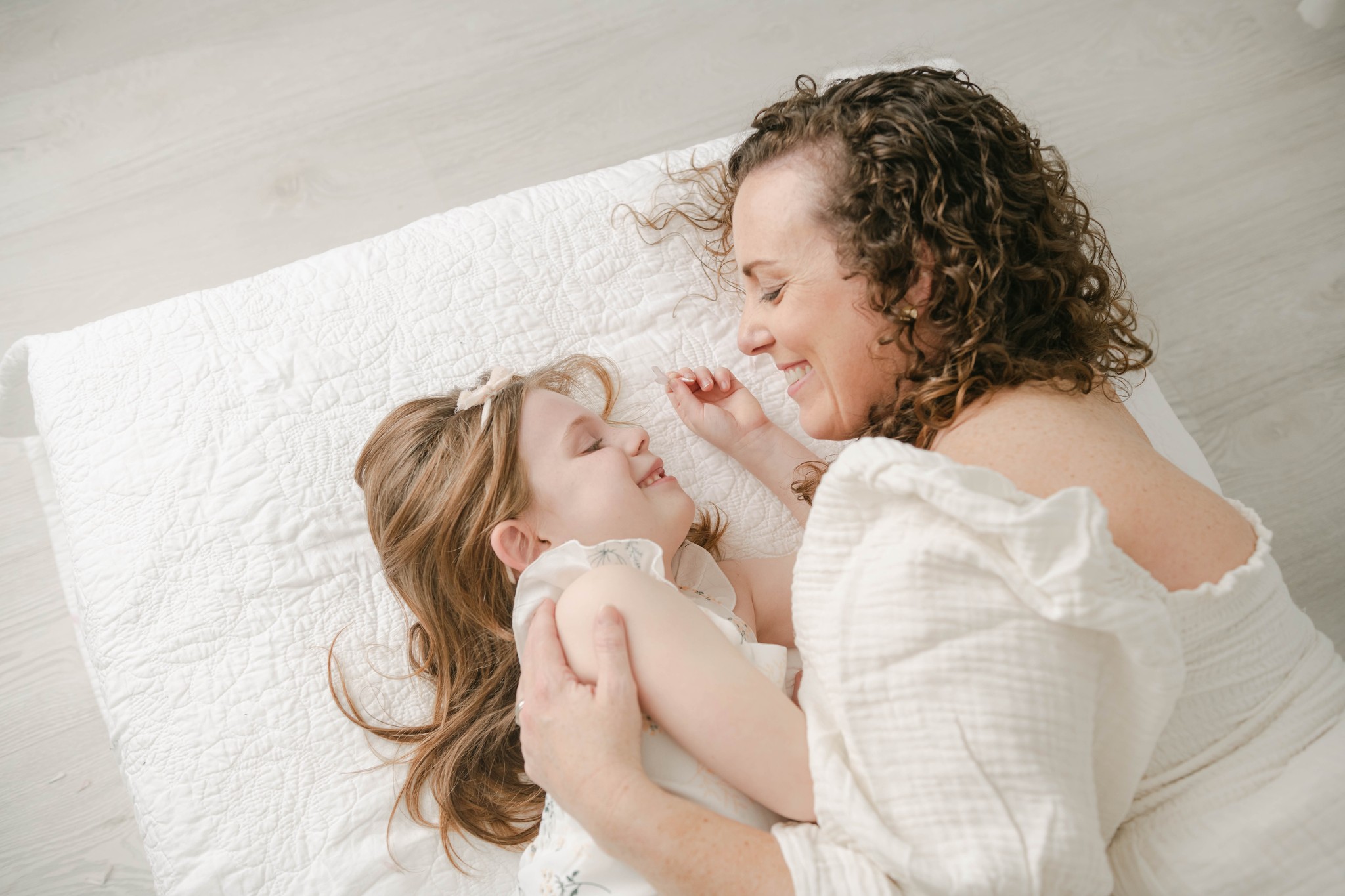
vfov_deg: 35.0
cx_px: 672
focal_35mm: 38
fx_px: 1420
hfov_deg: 50.7
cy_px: 448
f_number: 4
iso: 400
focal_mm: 38
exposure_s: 1/200
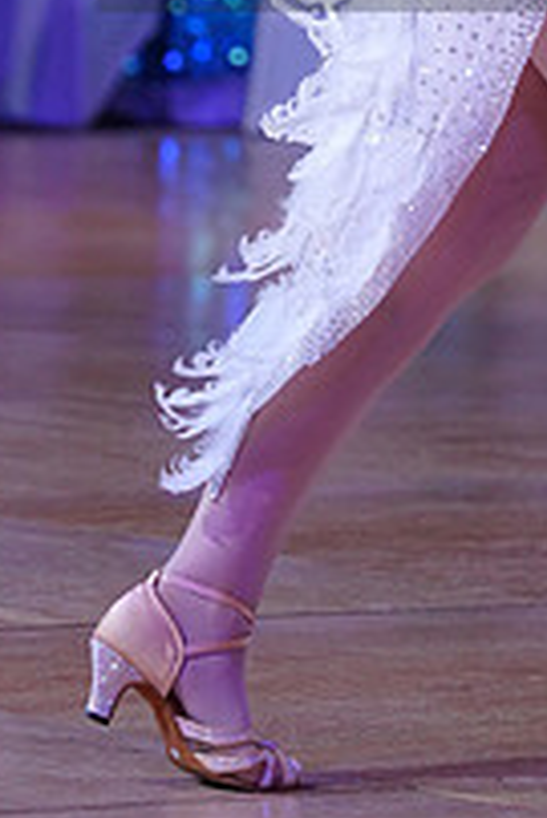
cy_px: -121
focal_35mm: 330
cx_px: 658
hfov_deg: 4.2
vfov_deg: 6.2
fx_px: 7508
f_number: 4
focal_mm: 115
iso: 2500
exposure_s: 1/400
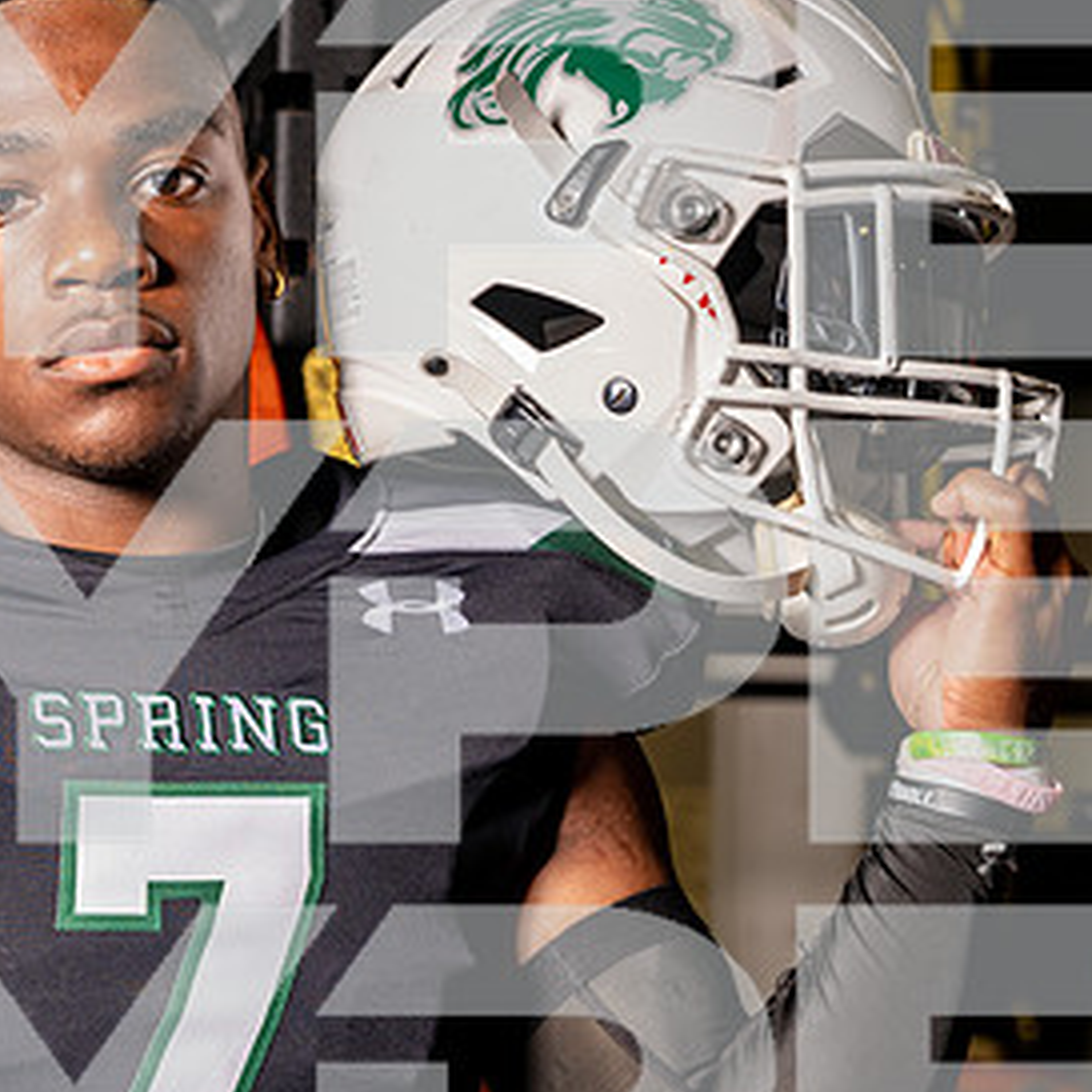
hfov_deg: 18.7
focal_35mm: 92
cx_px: 252
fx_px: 3284
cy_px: 634
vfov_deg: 18.9
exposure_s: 1/400
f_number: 4.5
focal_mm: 51
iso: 320
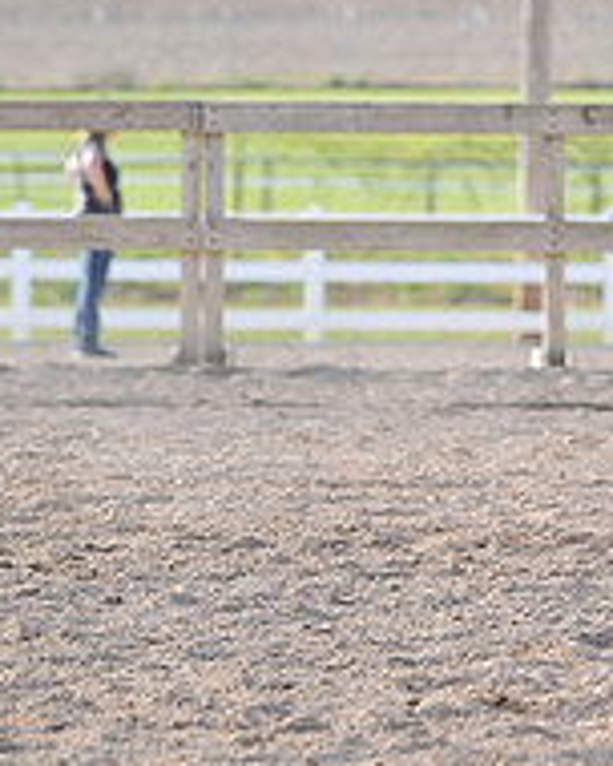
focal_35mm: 474
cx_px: 1161
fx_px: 10749
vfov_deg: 4.1
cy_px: 10
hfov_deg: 3.2
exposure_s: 1/2000
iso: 1000
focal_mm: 165
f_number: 5
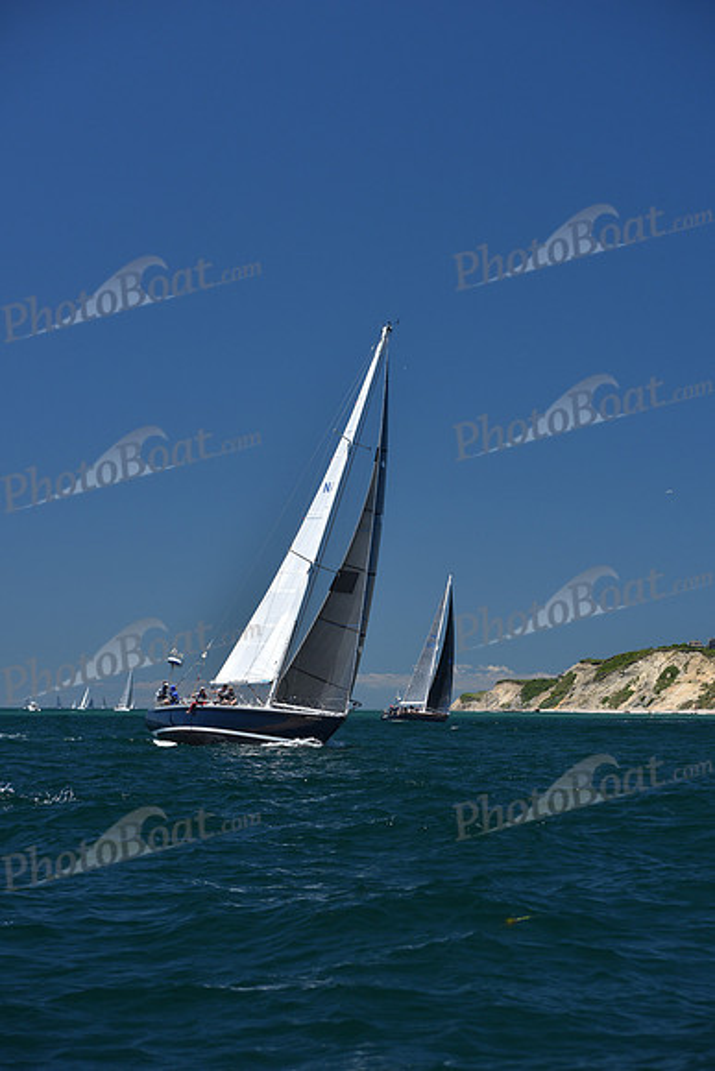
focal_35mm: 90
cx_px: 358
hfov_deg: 15.2
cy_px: 536
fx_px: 2679
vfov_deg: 22.6
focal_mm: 90
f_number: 5.6
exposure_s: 1/800
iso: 250
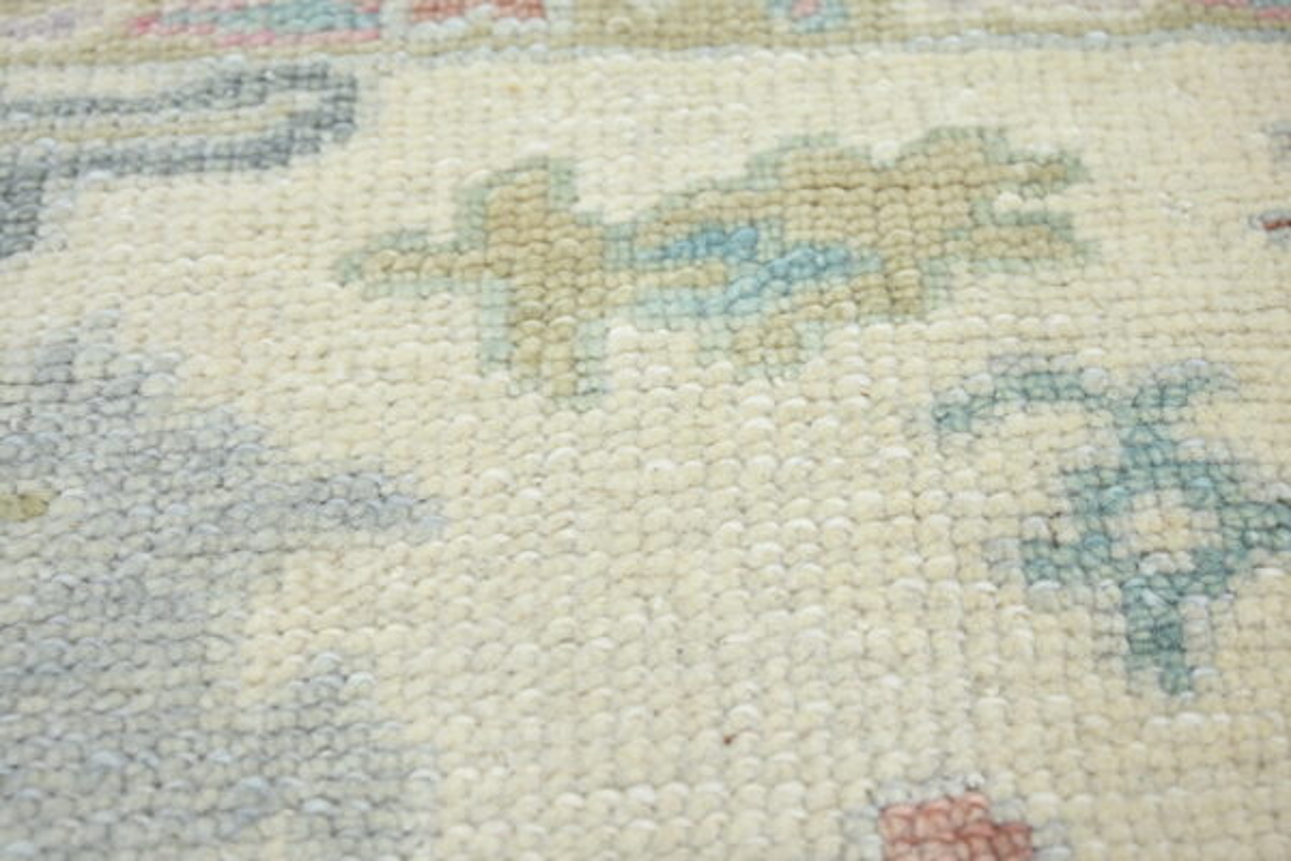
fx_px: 1578
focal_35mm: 44
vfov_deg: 30.5
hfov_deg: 44.5
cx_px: 646
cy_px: 430
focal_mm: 44
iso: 125
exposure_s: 1/30
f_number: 4.5
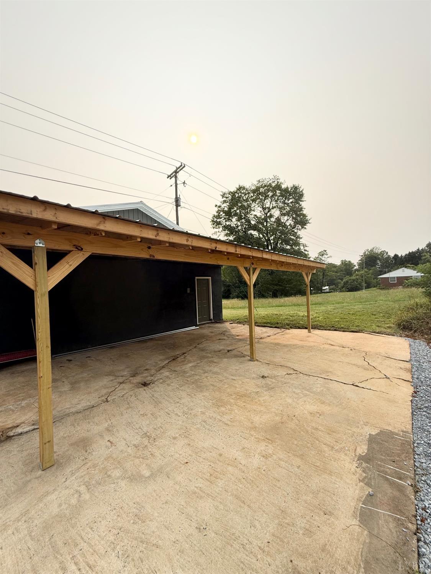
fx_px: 232
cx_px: 216
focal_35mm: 14
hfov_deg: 85.7
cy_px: 287
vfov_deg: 102.1
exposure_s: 1/1464
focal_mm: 2.22
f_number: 2.2
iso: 64
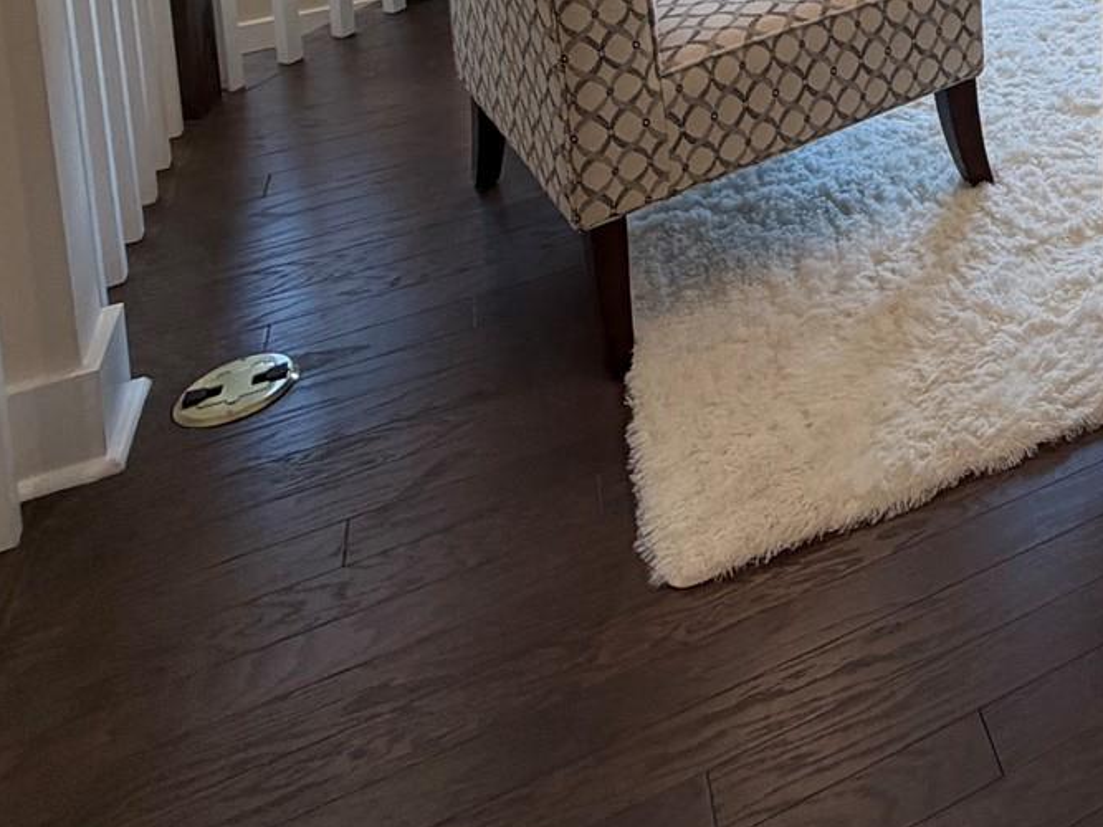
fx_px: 1370
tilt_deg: -7.6
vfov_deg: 25.2
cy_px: -425
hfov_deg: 34.4
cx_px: 1346
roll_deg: -0.2
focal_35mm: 43
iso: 100
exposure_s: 1/120
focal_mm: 2.22
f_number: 2.2
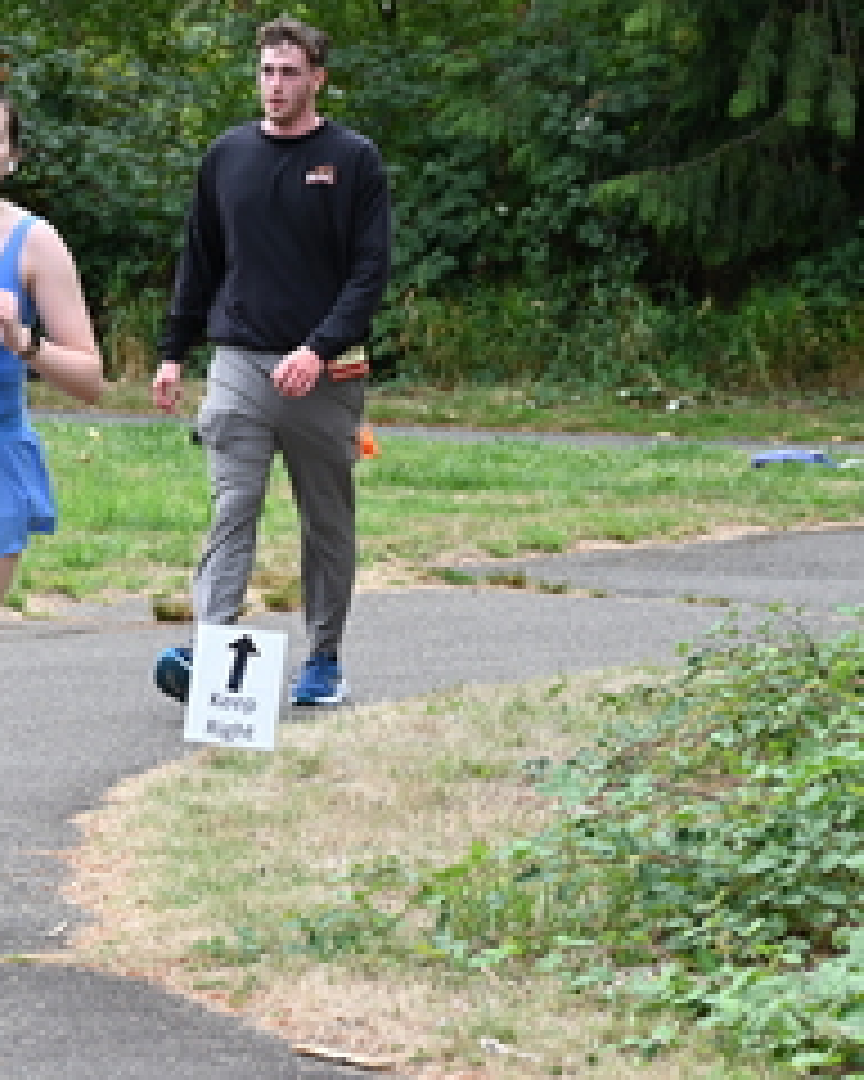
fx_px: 7160
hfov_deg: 6.9
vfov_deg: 8.6
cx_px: -135
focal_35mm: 224
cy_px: 470
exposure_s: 1/250
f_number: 6.3
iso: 320
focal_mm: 104
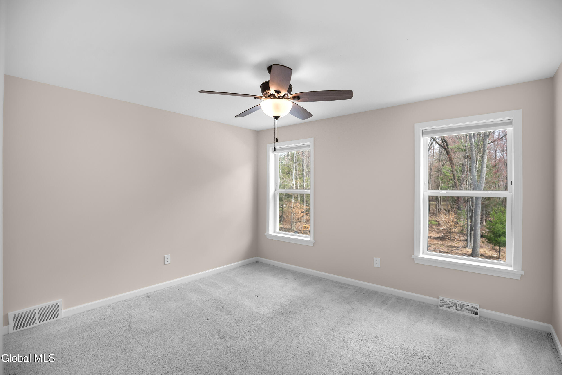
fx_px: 250
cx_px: 281
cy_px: 188
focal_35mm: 16
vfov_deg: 73.8
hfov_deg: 96.7
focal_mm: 16
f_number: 4
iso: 500
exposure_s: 1/320
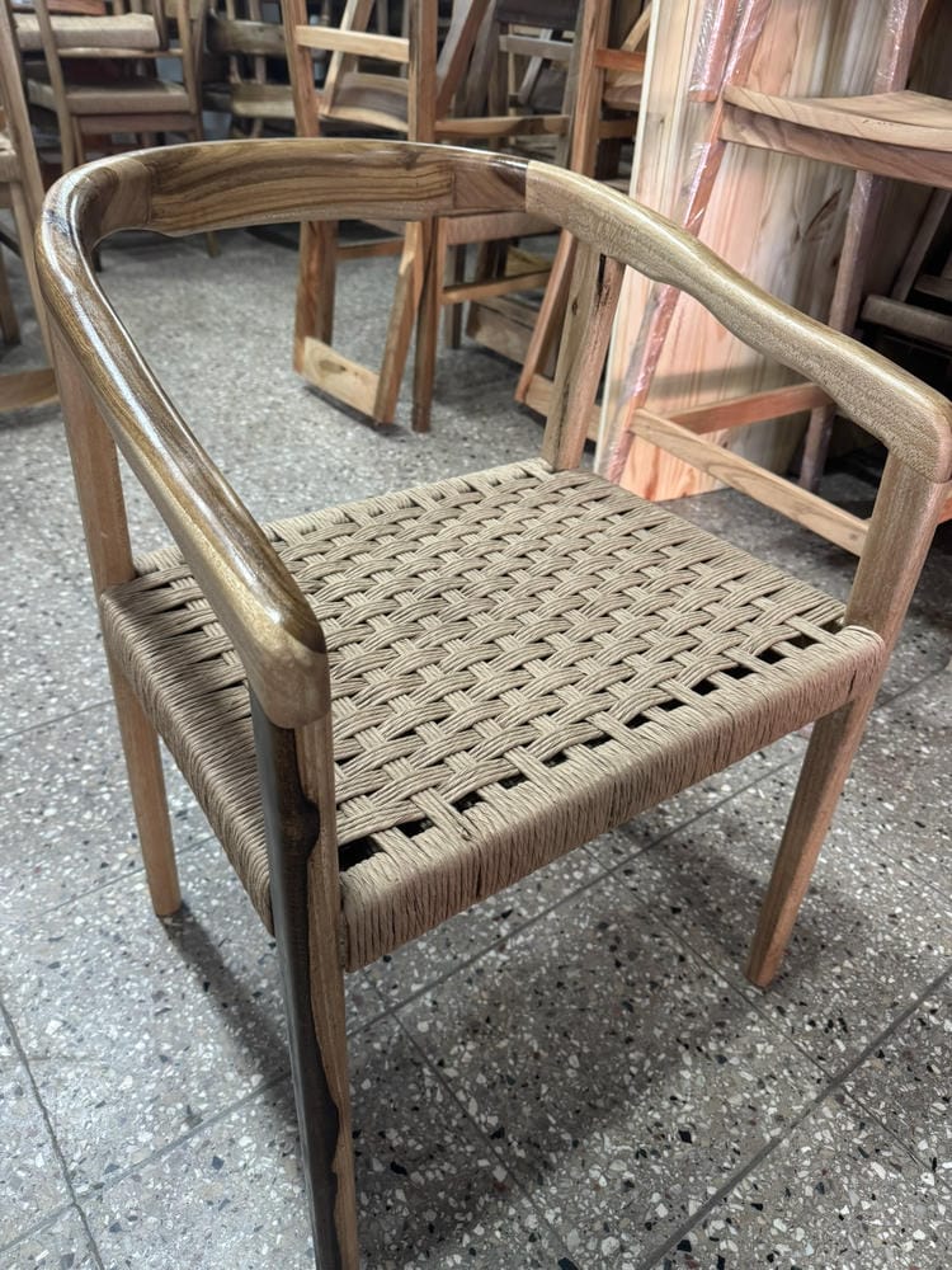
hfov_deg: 56.8
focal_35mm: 24
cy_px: 635
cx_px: 476
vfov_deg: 71.6
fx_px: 880
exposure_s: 1/50
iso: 320
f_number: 1.78
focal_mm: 6.76
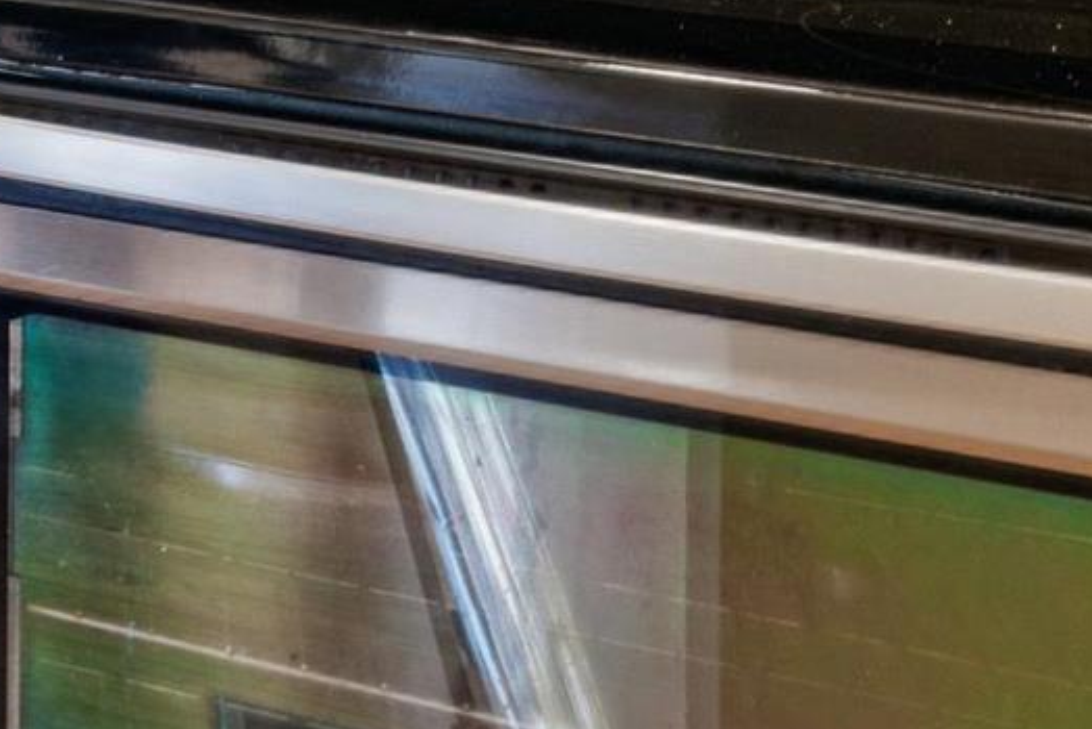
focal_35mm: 86
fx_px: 2595
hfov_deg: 14.6
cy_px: -754
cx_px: -1565
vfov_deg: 13.5
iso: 400
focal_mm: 14.6
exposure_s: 1/2.5
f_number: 13
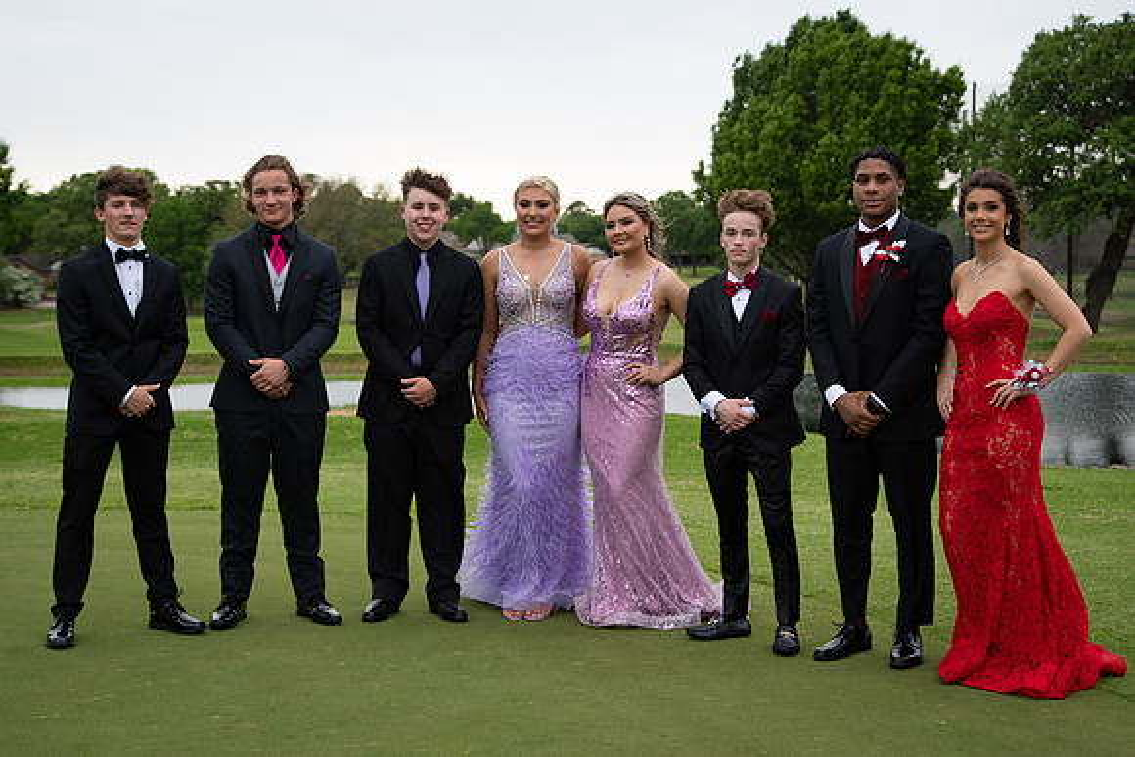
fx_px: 1709
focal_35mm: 54
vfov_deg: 25.0
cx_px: 557
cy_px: 379
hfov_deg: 36.7
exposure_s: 1/640
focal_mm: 35
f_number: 2.8
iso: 250
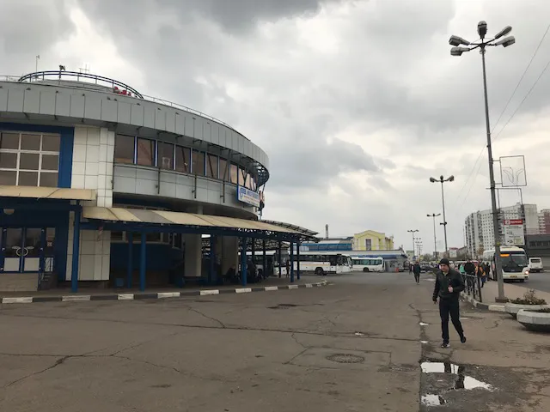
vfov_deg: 49.7
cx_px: 275
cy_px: 206
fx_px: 445
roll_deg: +1.5
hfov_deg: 63.4
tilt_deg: +9.1
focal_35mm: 28
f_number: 1.8
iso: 20
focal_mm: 3.99
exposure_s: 1/515
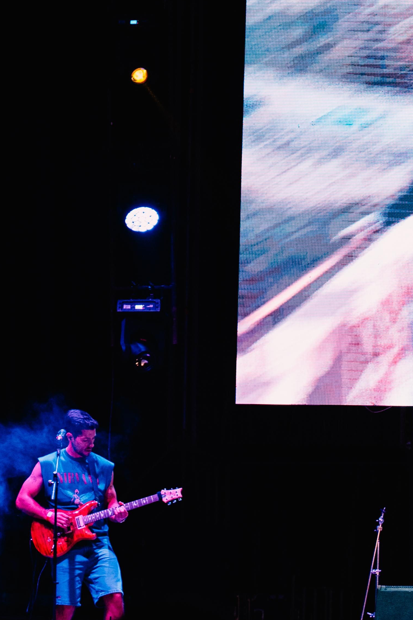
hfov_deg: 6.3
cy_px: 558
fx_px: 3734
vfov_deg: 9.4
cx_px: 611
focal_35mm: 217
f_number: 2.8
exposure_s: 1/200
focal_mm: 70
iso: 1250
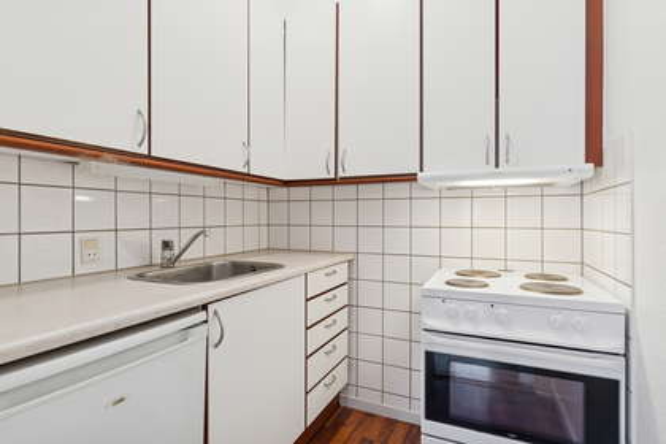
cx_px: 333
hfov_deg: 90.0
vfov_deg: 67.4
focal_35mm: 18
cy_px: 222
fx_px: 333
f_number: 8
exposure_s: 1/6
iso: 200
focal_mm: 12
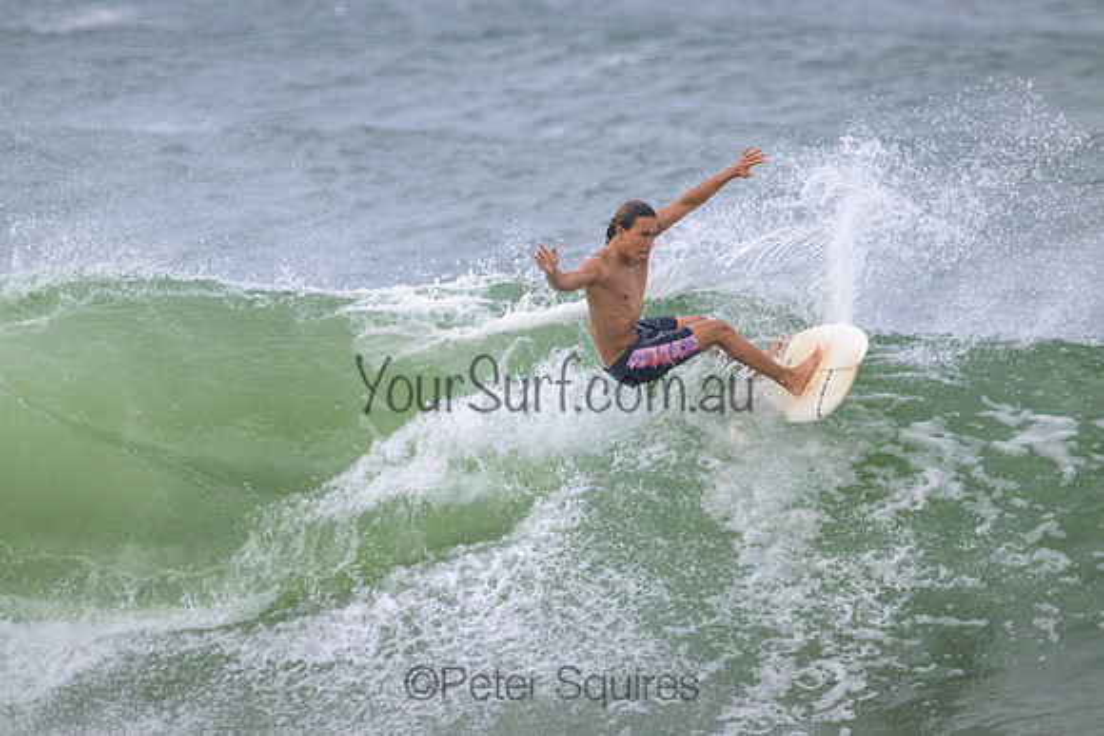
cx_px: 552
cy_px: 368
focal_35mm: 800
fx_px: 24538
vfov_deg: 1.7
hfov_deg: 2.6
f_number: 11
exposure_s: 1/2000
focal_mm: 800
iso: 2800
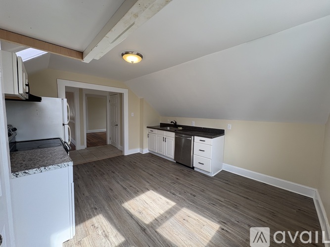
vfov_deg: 85.7
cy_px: 124
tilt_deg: -5.8
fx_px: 133
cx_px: 165
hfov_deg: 102.1
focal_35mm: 14
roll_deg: -1.2
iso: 64
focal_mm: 2.22
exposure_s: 1/120
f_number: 2.2
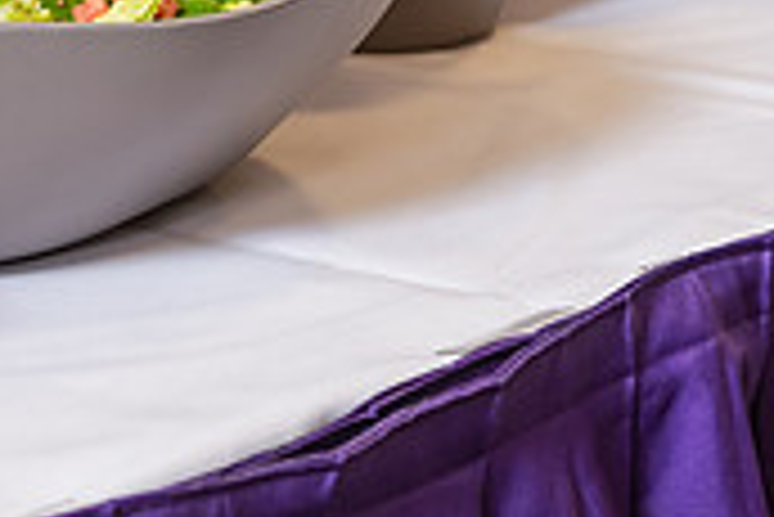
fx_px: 4067
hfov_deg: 10.8
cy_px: 25
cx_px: 0
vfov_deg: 7.3
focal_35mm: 189
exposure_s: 1/80
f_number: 3.5
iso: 400
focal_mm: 56
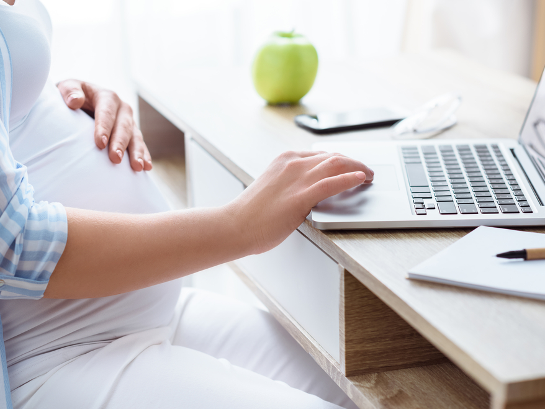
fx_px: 1465
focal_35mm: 93
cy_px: 206
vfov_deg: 15.9
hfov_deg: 21.1
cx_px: 292
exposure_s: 1/160
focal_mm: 85
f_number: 3.5
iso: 64
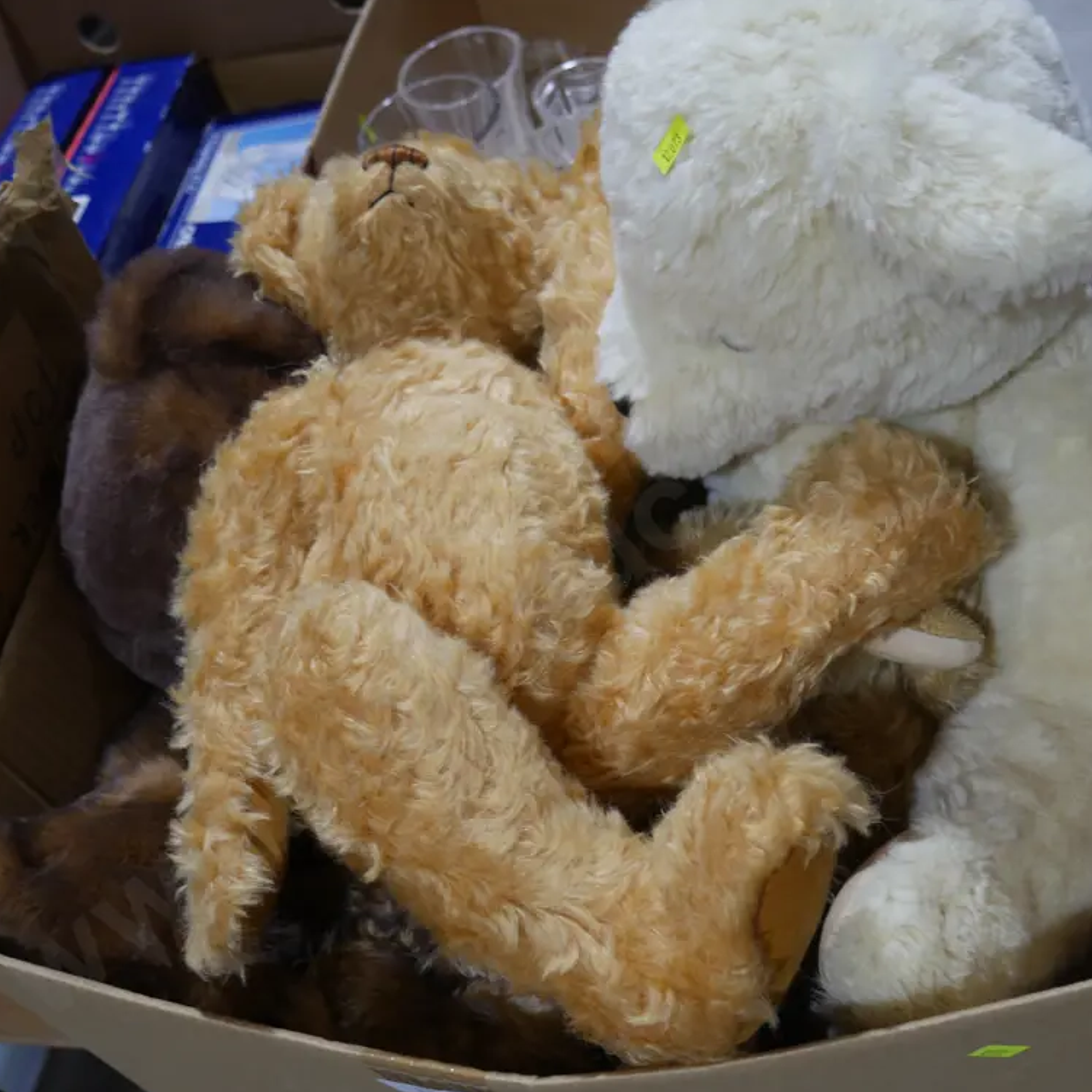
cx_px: 618
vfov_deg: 40.9
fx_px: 1463
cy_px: 552
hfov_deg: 40.8
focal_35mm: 41
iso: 200
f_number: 4
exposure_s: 1/80
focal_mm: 17
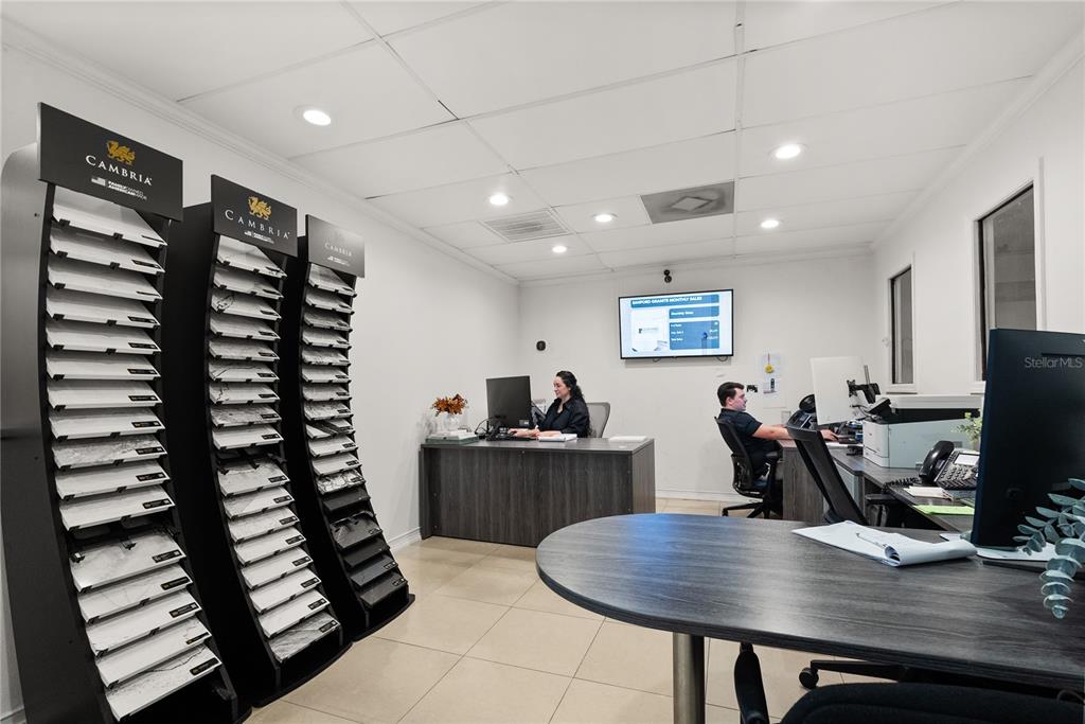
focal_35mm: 16
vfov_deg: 72.1
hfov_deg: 95.0
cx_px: 542
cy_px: 362
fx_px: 497
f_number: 7.1
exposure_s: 1/8
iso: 2000
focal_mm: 16.5
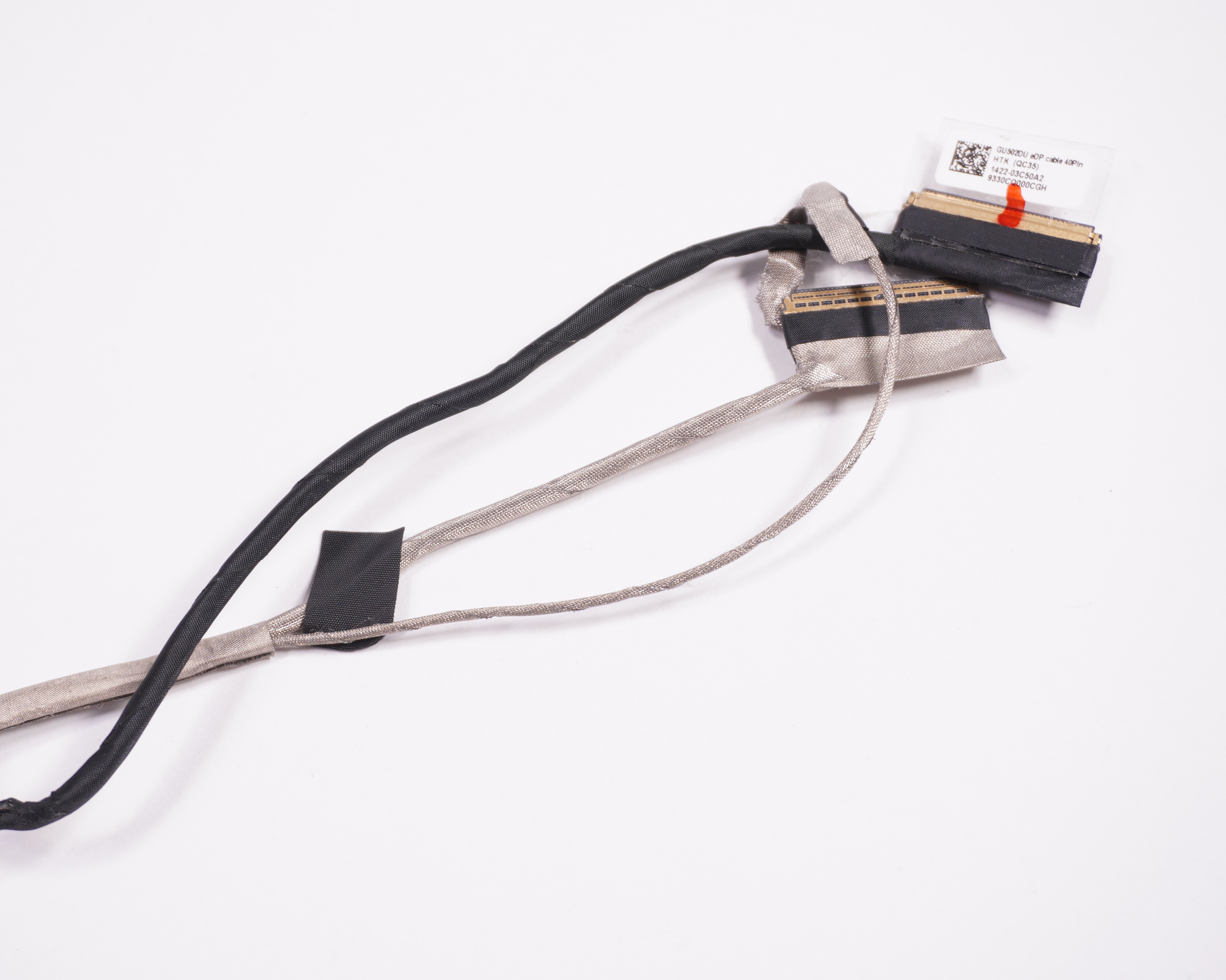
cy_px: 486
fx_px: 1995
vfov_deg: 27.6
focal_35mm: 55
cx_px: 494
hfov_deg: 34.1
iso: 250
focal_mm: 32
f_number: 5.6
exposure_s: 1/125
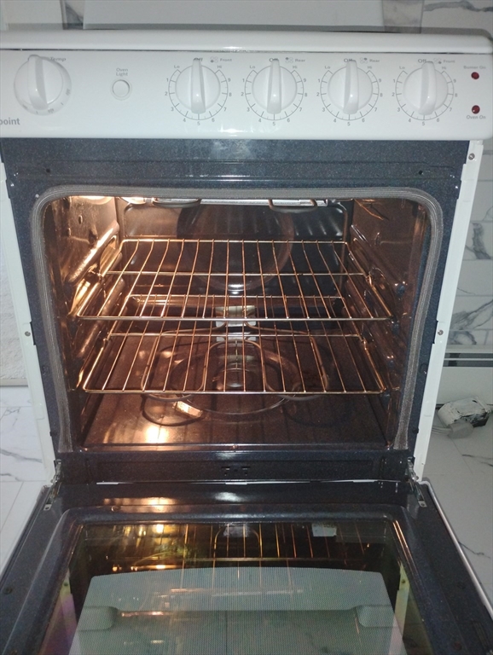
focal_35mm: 28
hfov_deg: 49.8
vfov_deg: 63.4
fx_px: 531
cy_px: 328
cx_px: 246
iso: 1056
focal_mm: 4.26
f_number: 1.8
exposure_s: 1/40
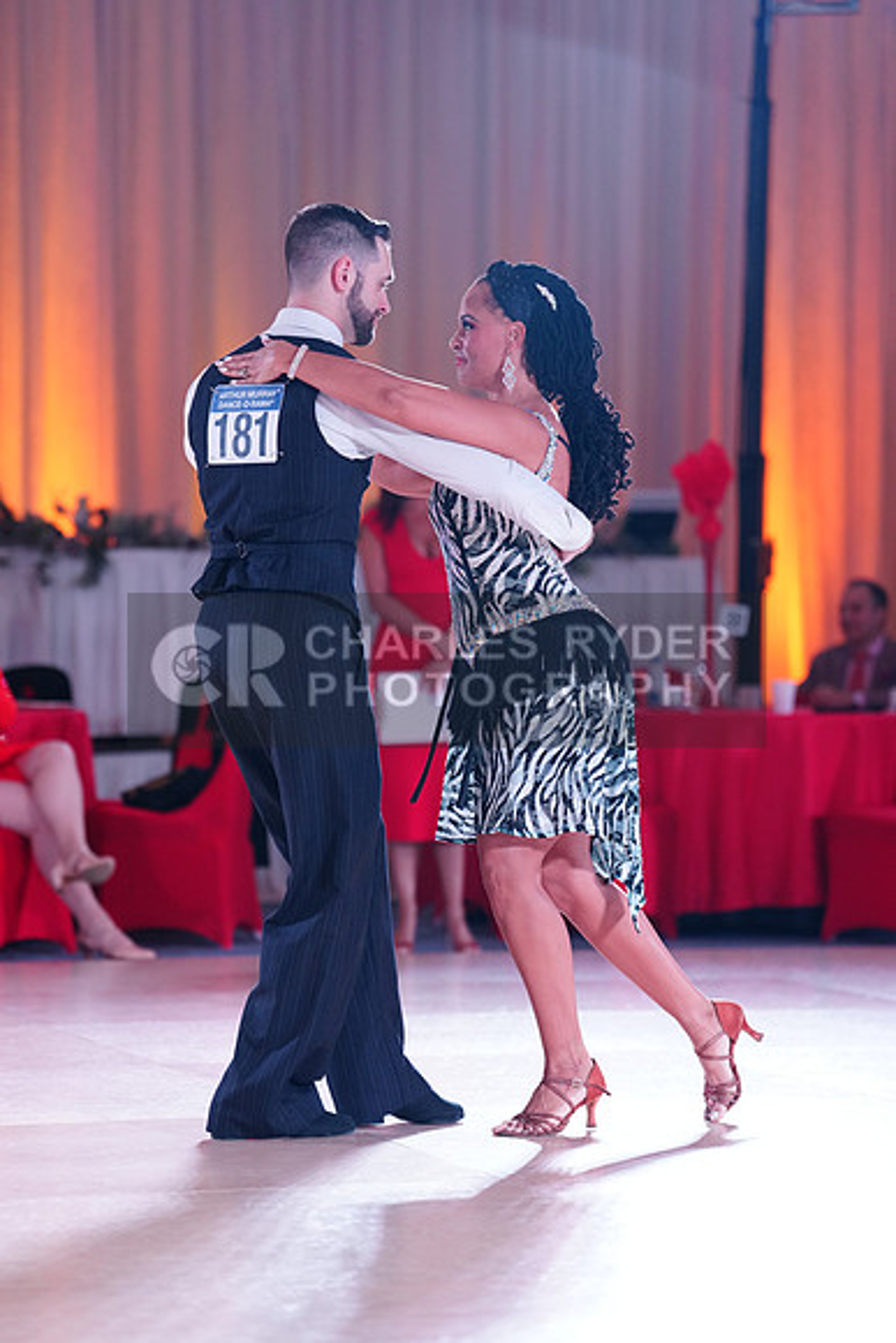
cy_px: 672
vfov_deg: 16.6
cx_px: 448
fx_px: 4589
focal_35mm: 123
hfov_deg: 11.2
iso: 2000
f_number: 2.8
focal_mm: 123
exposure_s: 1/500
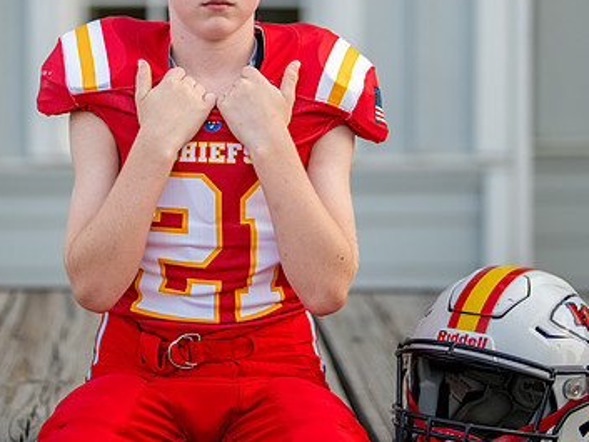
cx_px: 216
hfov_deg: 19.8
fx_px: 1685
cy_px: 84
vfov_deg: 14.9
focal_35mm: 99
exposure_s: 1/1250
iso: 200
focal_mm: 50
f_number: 1.2
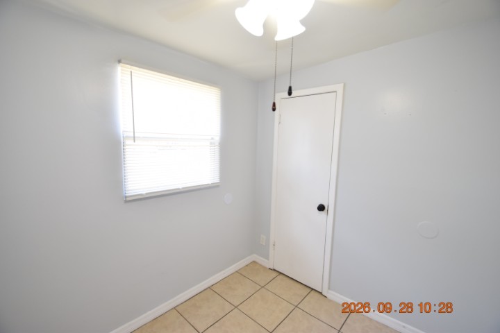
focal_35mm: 15
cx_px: 250
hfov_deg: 100.4
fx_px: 208
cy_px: 166
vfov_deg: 77.3
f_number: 4
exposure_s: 1/60
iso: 640
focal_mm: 10
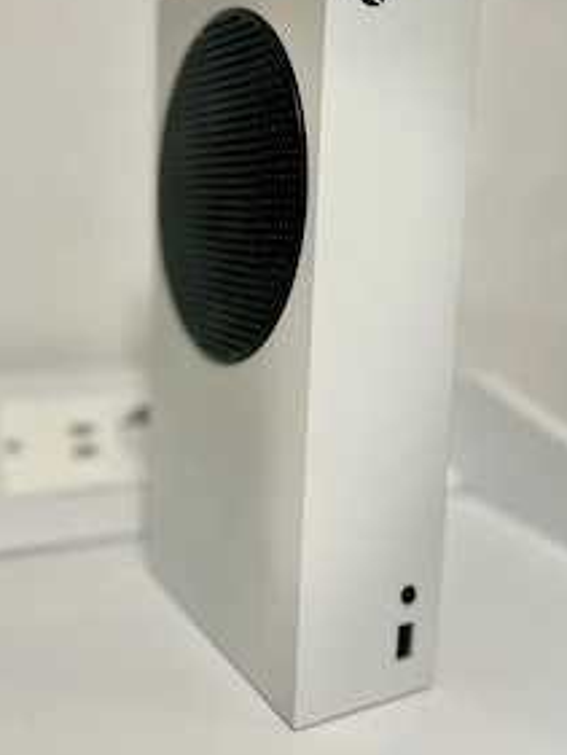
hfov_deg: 38.7
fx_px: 807
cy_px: 325
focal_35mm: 37
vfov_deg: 50.0
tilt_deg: -8.9
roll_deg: -2.6
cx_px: 309
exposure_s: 1/50
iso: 80
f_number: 1.5
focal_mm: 5.7
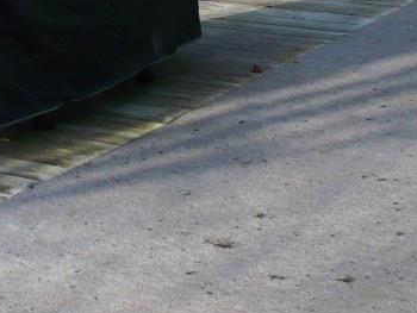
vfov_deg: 11.3
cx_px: -95
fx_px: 1543
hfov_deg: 14.8
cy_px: -99
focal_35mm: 128
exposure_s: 1/800
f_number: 2.8
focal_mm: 5.8
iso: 100
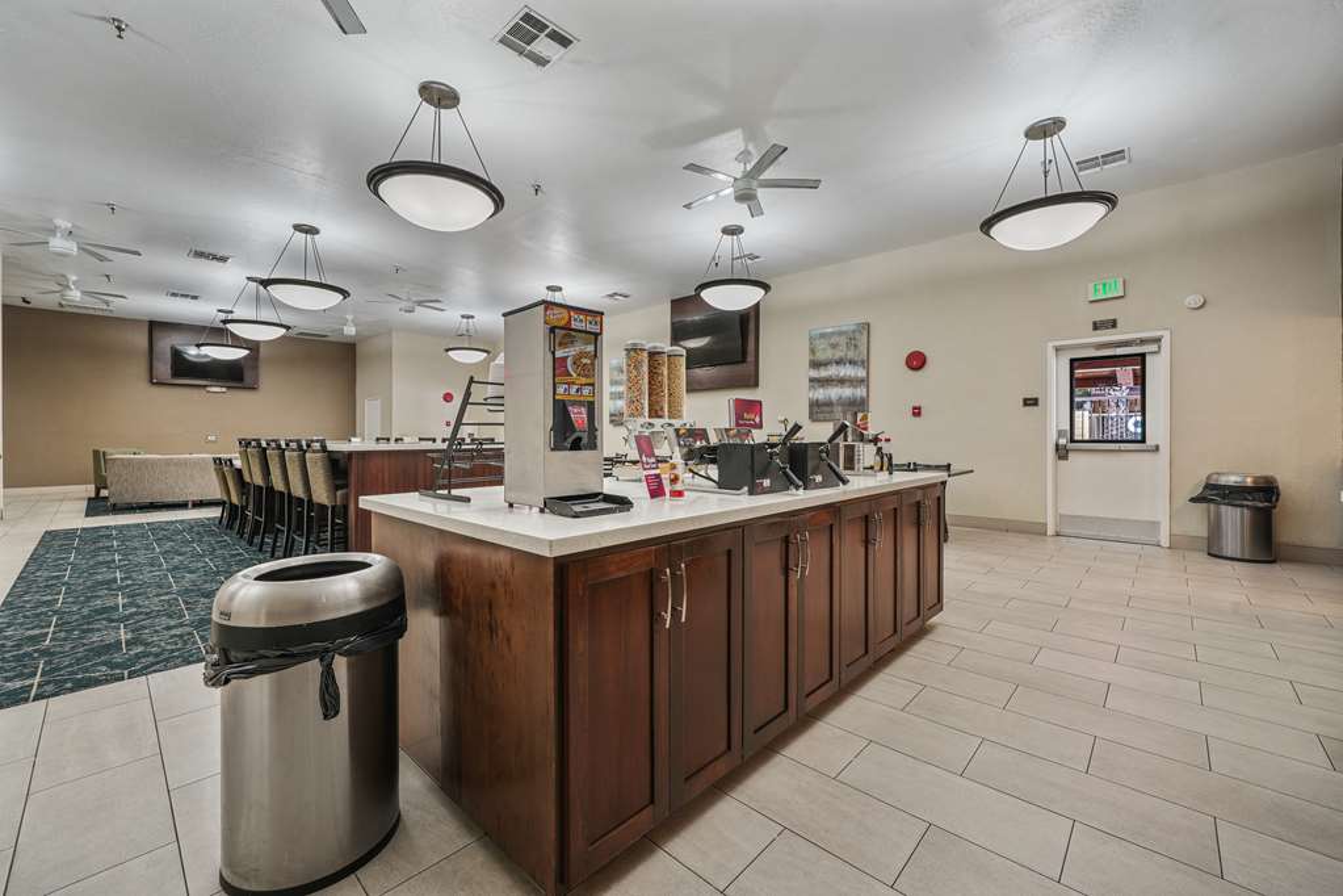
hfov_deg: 104.3
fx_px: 522
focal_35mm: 14
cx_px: 672
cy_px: 448
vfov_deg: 81.2
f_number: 8
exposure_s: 2.5
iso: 100
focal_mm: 14
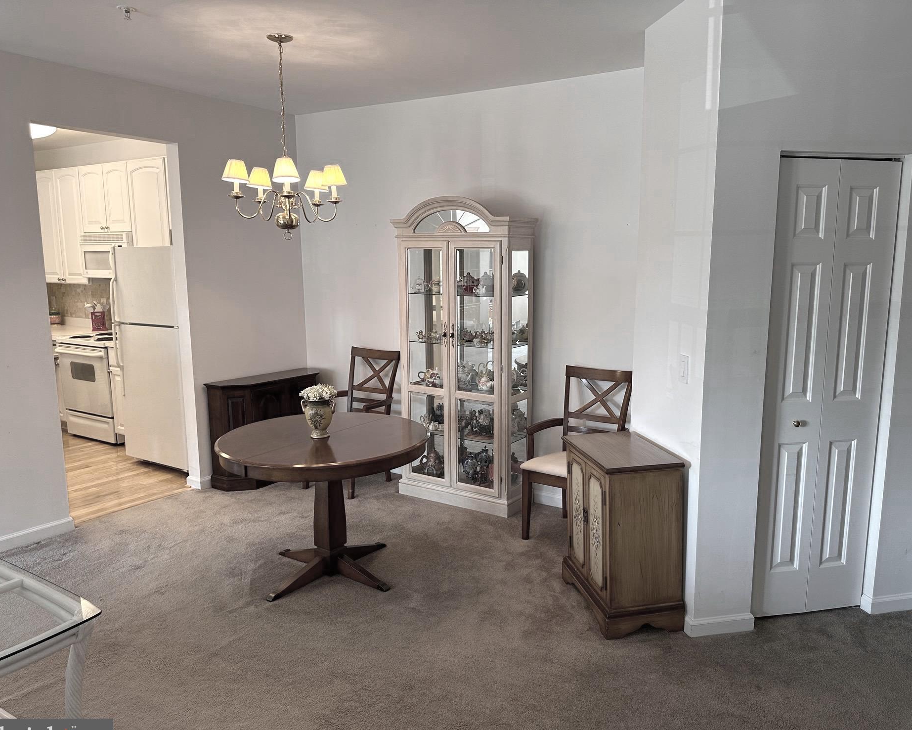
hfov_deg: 65.9
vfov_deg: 54.9
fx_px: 702
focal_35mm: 26
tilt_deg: -9.1
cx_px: 496
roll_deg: -0.3
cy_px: 379
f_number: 1.78
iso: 125
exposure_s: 1/60
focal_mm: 6.86
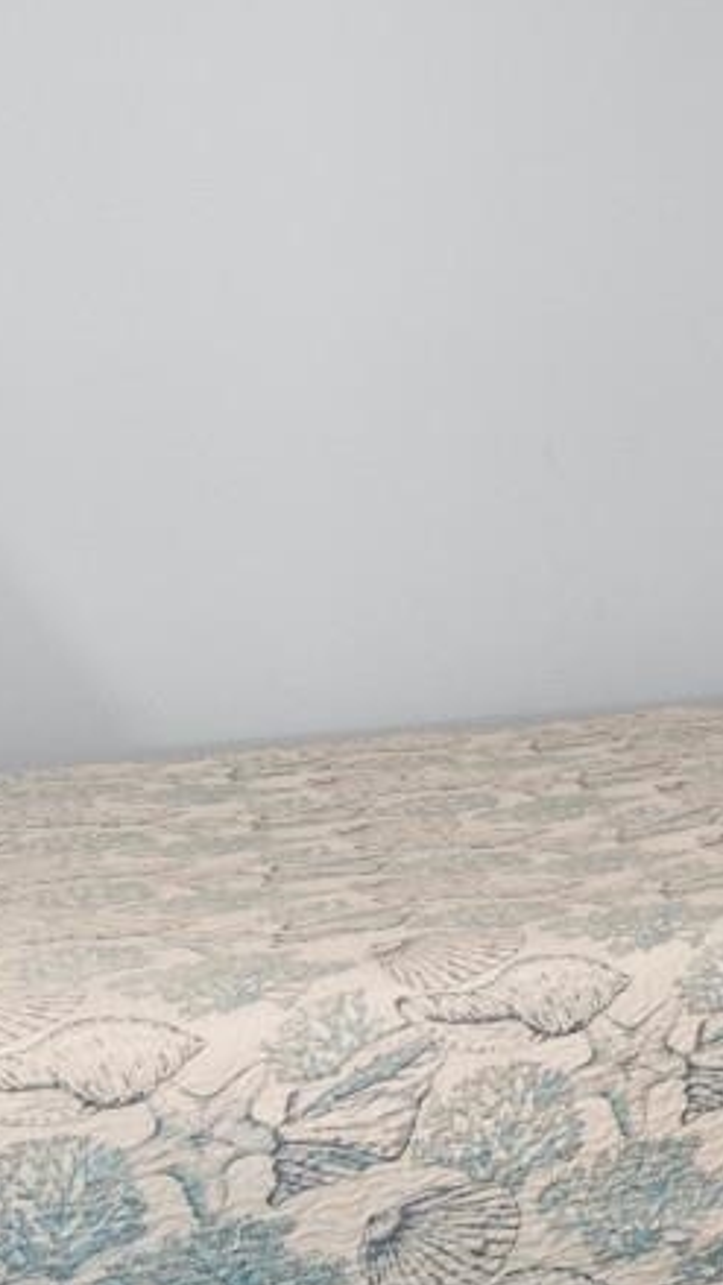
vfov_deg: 35.0
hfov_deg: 11.8
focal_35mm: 58
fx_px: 1976
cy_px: 281
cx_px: 2116
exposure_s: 3
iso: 100
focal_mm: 10
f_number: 4.5
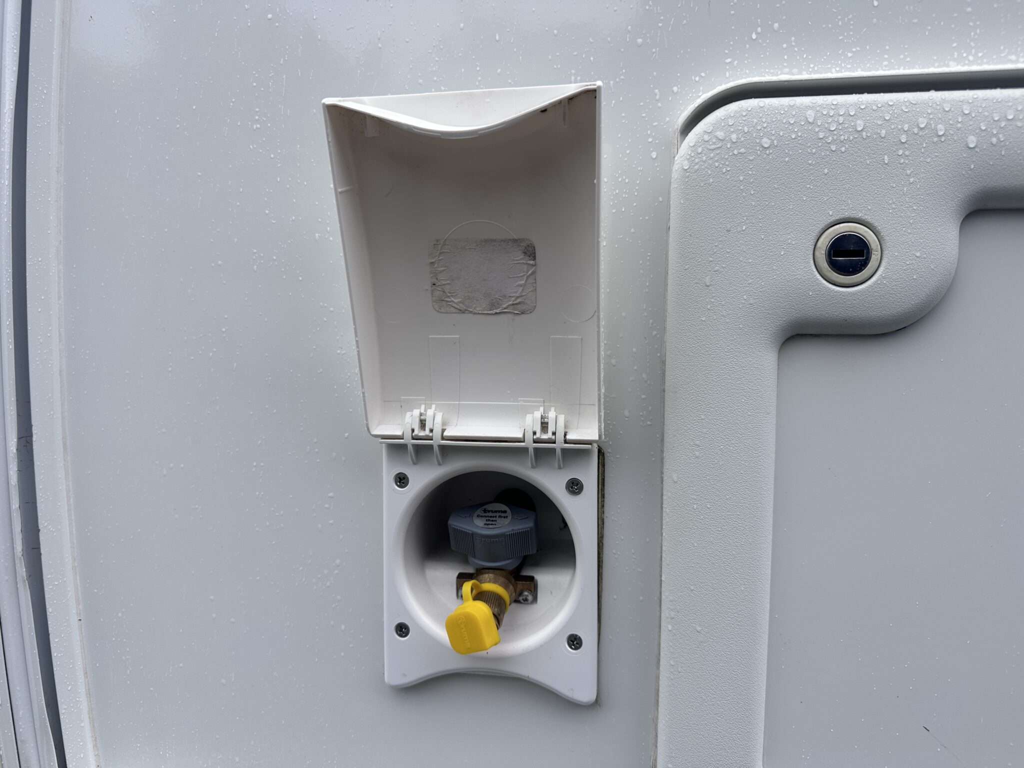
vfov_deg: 56.8
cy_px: 384
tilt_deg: -3.2
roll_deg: -0.9
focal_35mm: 24
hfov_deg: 71.6
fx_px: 710
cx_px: 512
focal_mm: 6.86
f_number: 1.78
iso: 80
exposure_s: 1/952
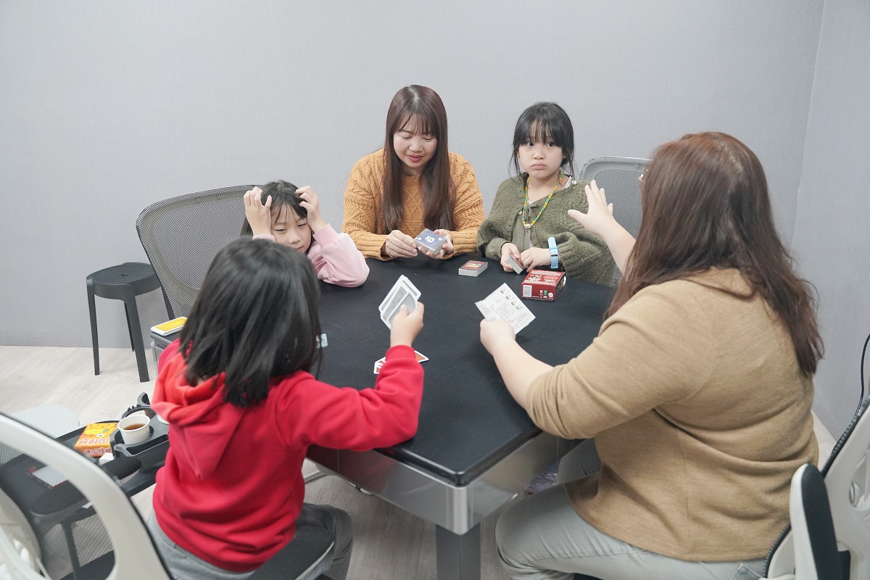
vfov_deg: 41.1
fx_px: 773
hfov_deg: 58.7
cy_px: 290
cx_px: 435
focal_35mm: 32
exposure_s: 1/160
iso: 2500
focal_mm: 32
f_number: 4
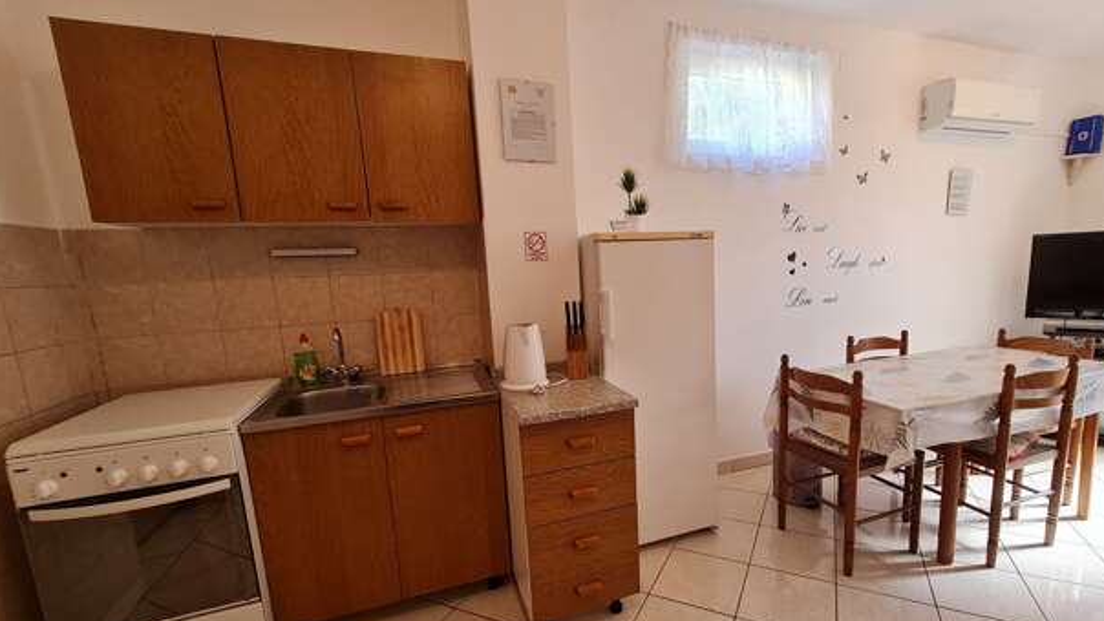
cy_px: 349
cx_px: 615
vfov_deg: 66.9
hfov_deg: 98.9
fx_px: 468
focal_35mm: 16
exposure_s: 1/50
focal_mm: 1.74
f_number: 2.2
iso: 125
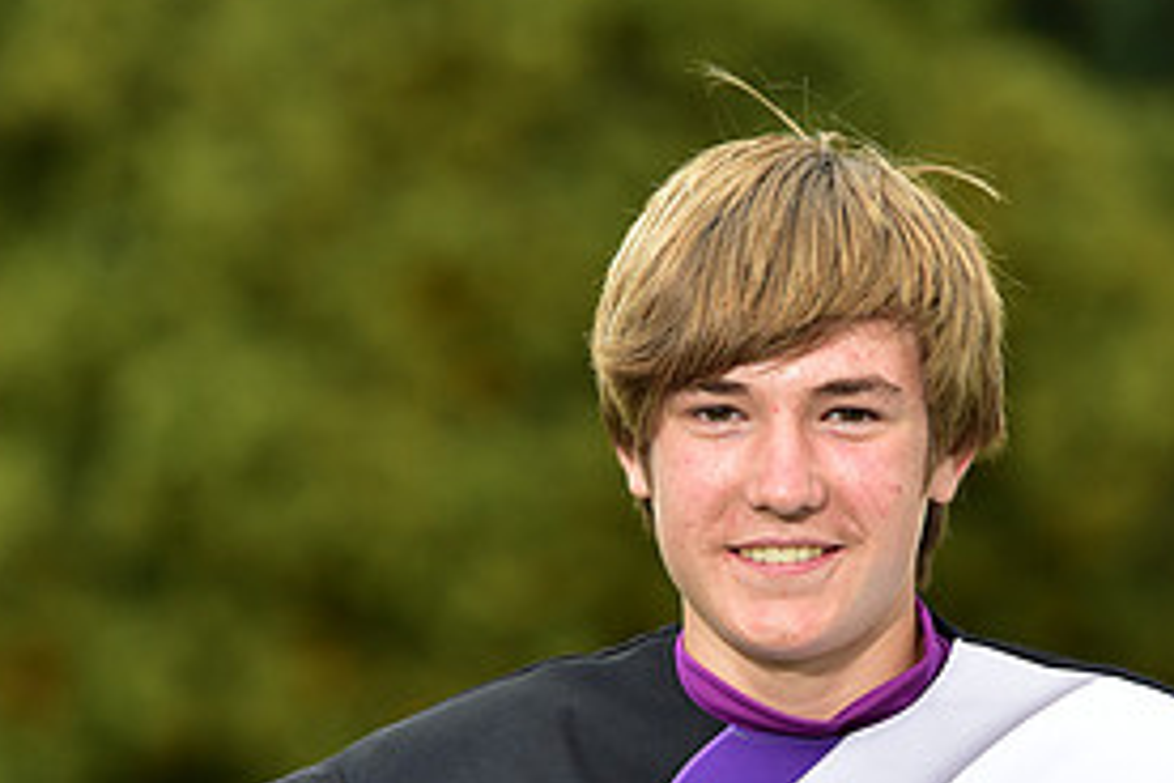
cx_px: 759
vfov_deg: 3.3
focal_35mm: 421
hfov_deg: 4.9
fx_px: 13728
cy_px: 1034
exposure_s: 1/200
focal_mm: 200
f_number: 5
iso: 500
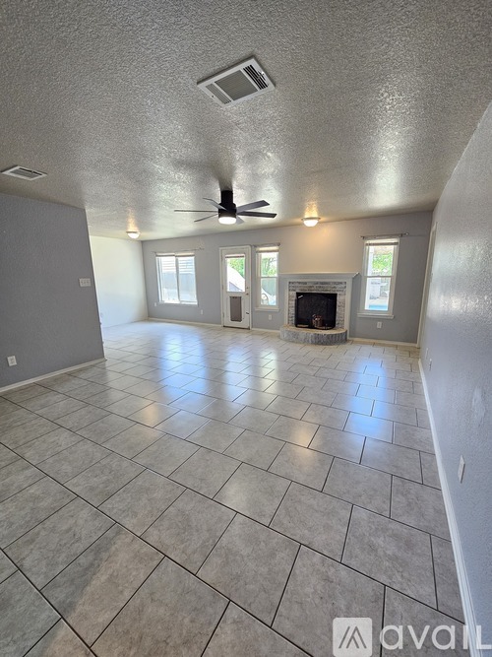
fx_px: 246
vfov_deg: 106.2
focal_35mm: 13
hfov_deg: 89.9
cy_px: 328
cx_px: 246
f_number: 2.2
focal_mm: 2.2
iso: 250
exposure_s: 1/60
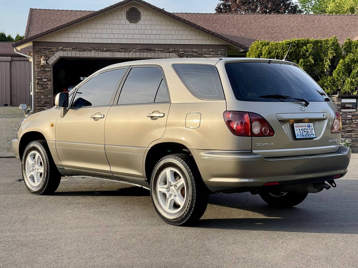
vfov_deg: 22.9
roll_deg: +0.0
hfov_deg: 30.3
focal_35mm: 64
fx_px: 662
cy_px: 134
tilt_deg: -3.5
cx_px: 179
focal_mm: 7.5
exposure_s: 1/564
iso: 20
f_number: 2.2
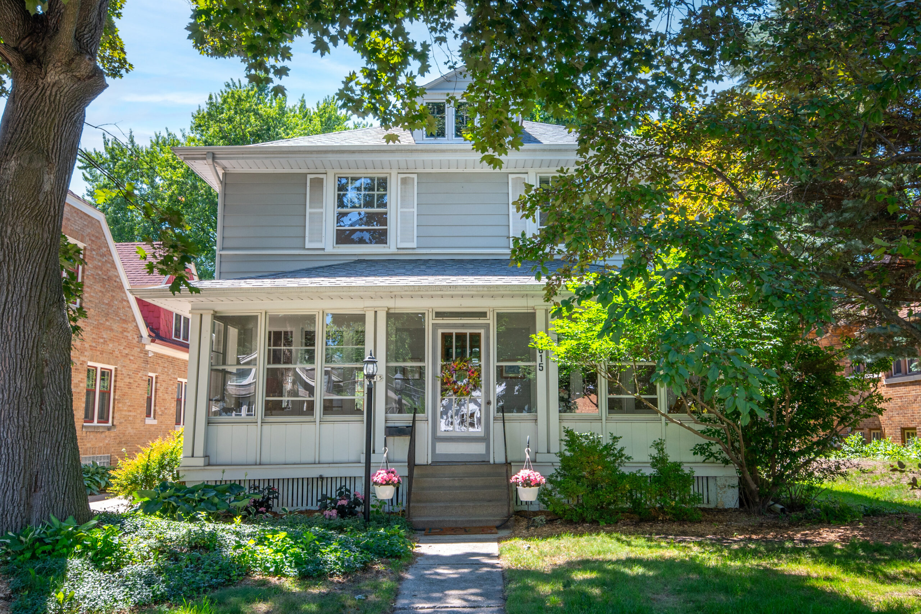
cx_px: 460
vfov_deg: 40.0
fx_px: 844
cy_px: 307
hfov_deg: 57.2
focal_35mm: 33
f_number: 9
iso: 320
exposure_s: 1/100
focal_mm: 22
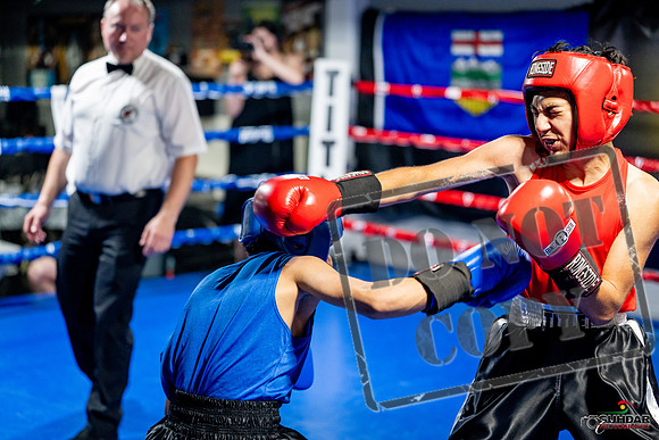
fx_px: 1172
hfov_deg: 31.4
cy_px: 220
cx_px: 330
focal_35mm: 64
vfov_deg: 21.3
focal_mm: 64
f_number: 2
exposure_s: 1/800
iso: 4000
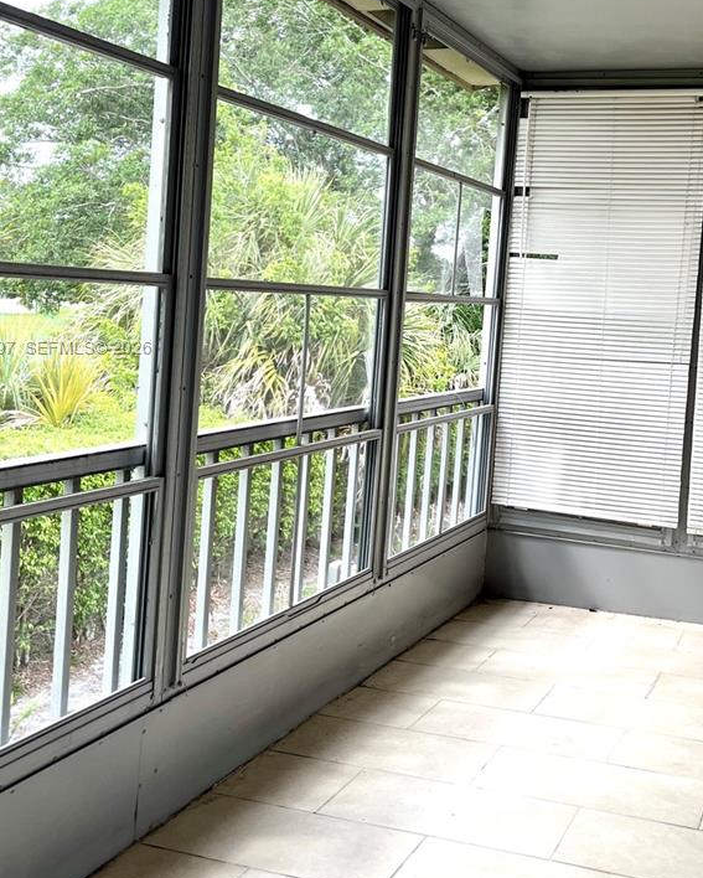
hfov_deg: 34.5
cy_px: 348
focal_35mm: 43
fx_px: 1118
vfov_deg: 42.7
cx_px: 479
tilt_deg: -2.3
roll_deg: -3.7
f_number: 1.6
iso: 50
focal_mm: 5.1
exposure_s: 1/452
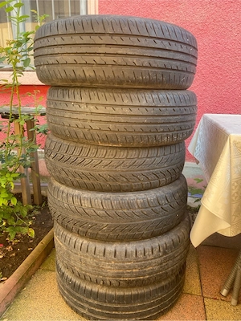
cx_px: 120
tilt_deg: -14.4
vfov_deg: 67.3
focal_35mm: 26
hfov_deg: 53.1
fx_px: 241
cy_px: 160
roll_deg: -1.0
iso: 50
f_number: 1.8
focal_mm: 4.25
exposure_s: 1/121
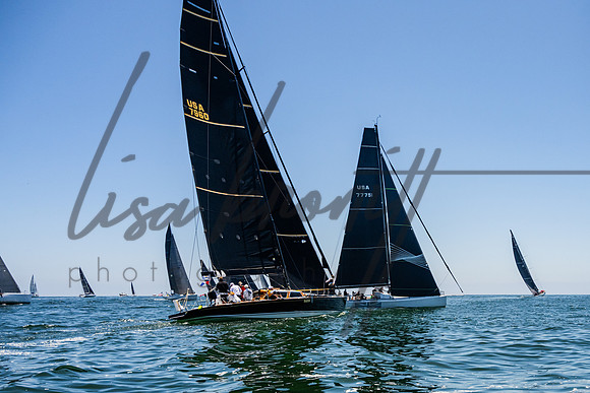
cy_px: 276
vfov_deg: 33.1
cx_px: 414
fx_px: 653
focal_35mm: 40
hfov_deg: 47.5
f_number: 8
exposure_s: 1/2500
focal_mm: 28
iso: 500
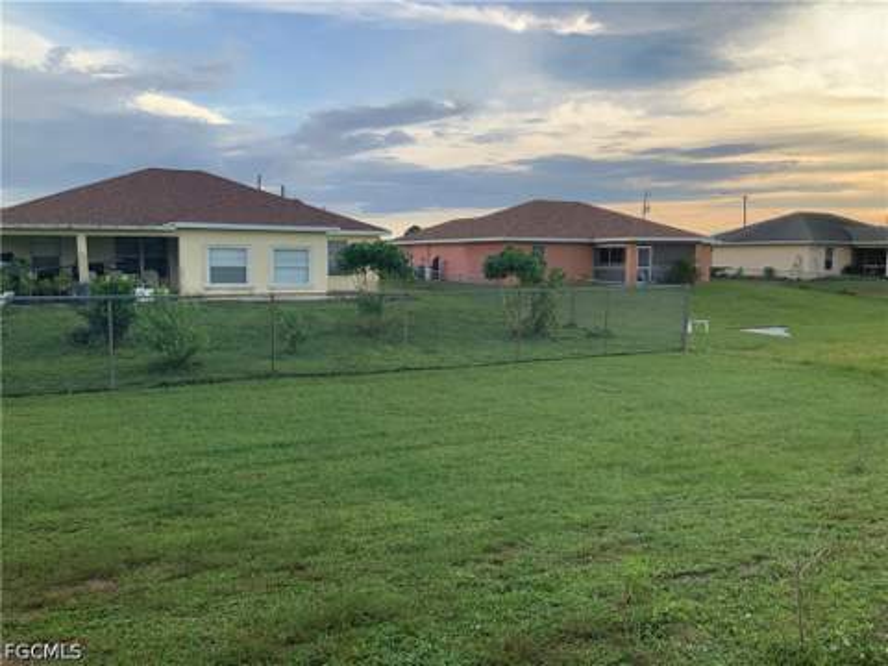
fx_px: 744
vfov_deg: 48.2
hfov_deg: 61.7
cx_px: 444
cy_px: 333
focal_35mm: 29
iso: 16
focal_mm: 3
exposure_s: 1/473
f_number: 1.8
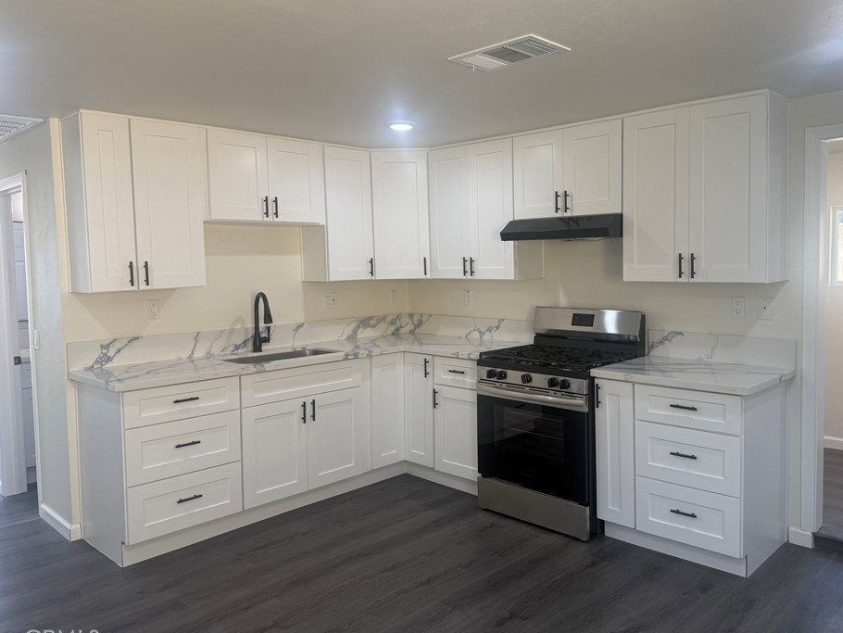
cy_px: 296
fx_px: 658
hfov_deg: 65.1
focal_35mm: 27
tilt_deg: -2.4
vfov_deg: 51.3
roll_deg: +2.4
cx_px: 466
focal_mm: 6.76
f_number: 1.78
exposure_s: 1/120
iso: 64
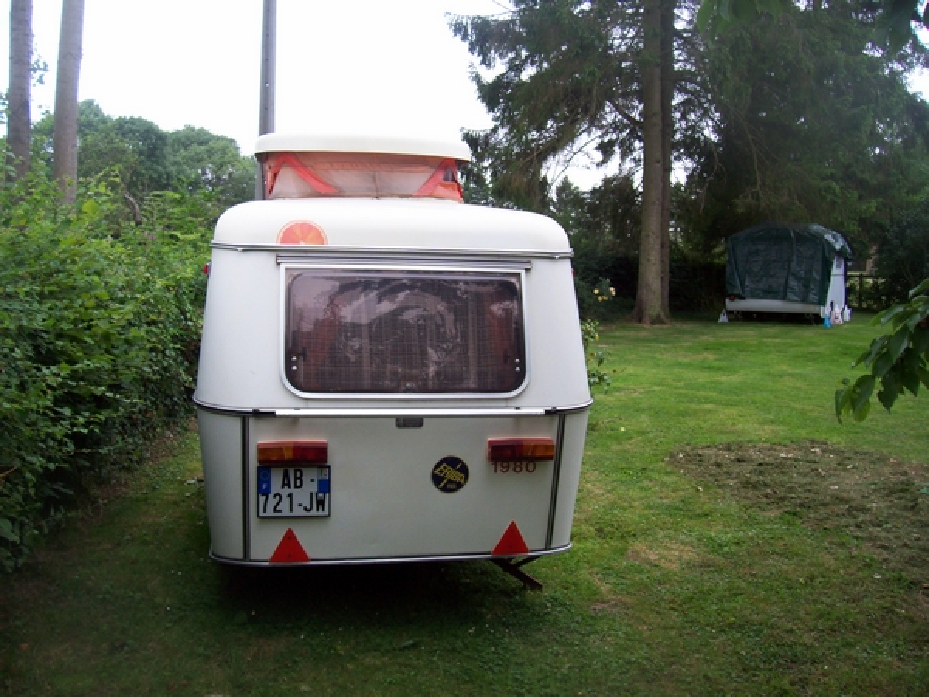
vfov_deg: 41.8
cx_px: 464
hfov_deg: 54.0
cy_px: 348
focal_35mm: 34
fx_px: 912
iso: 80
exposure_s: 1/201
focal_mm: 5.6
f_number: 2.7
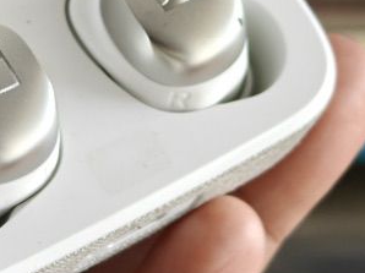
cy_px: -56
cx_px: 120
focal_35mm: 235
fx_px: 2476
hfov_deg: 8.4
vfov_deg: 6.3
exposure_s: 1/100
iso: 400
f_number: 14
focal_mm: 13.3
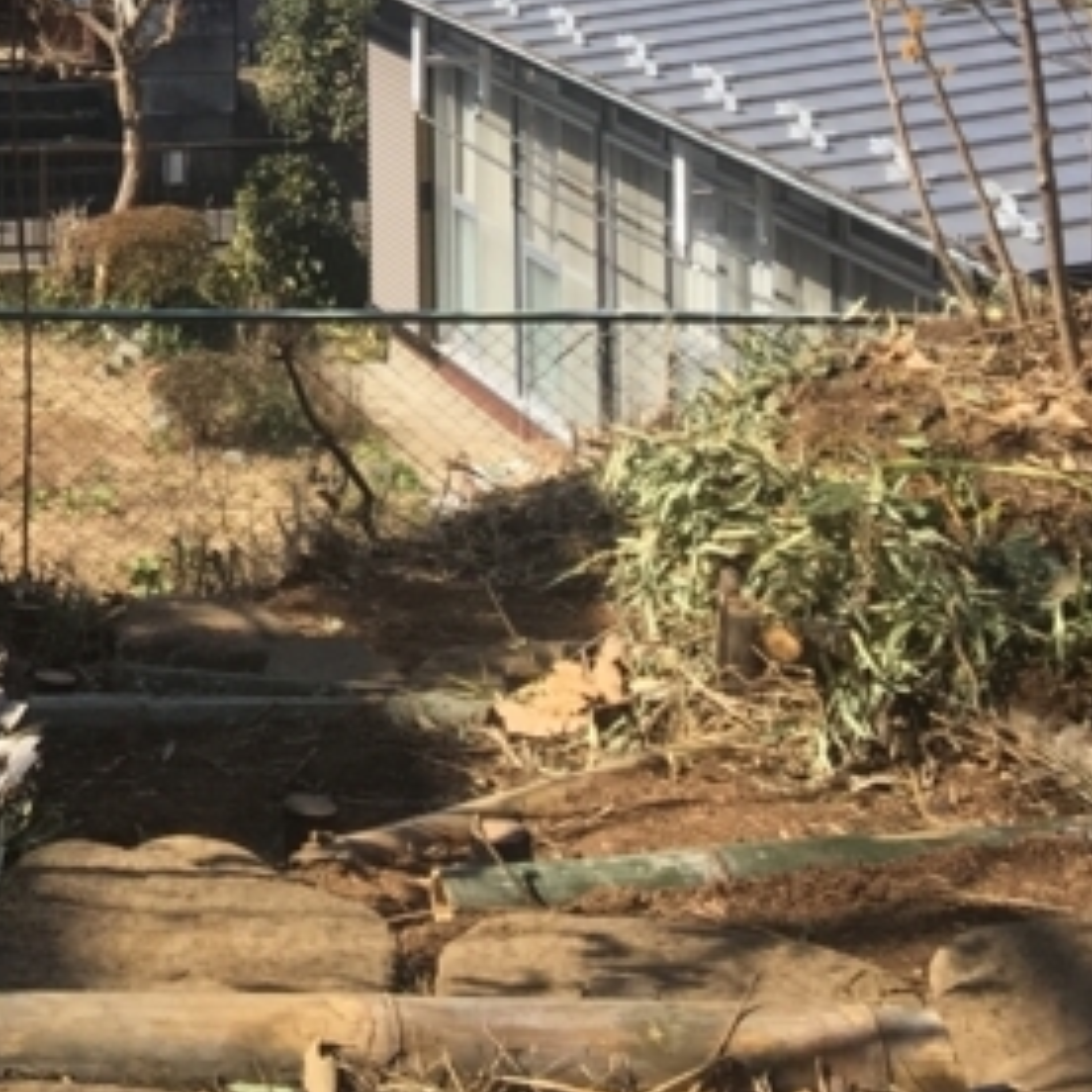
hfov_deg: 17.1
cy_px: -768
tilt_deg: +4.5
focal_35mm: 95
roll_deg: +0.6
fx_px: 3391
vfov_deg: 16.0
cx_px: -364
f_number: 2.2
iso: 25
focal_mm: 4.15
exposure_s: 1/938
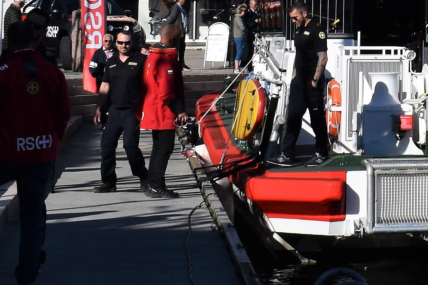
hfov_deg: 12.5
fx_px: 1879
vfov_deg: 8.3
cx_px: 594
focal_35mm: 158
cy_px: -255
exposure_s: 1/500
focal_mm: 25
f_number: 11
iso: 200
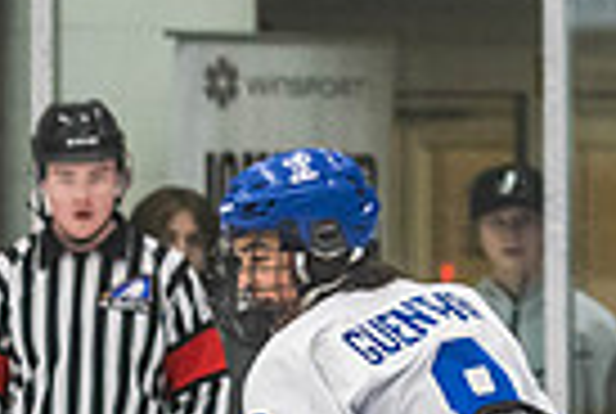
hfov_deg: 3.1
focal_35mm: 667
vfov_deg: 2.1
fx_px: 11438
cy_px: 772
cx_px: -256
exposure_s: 1/640
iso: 2000
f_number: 2.8
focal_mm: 105
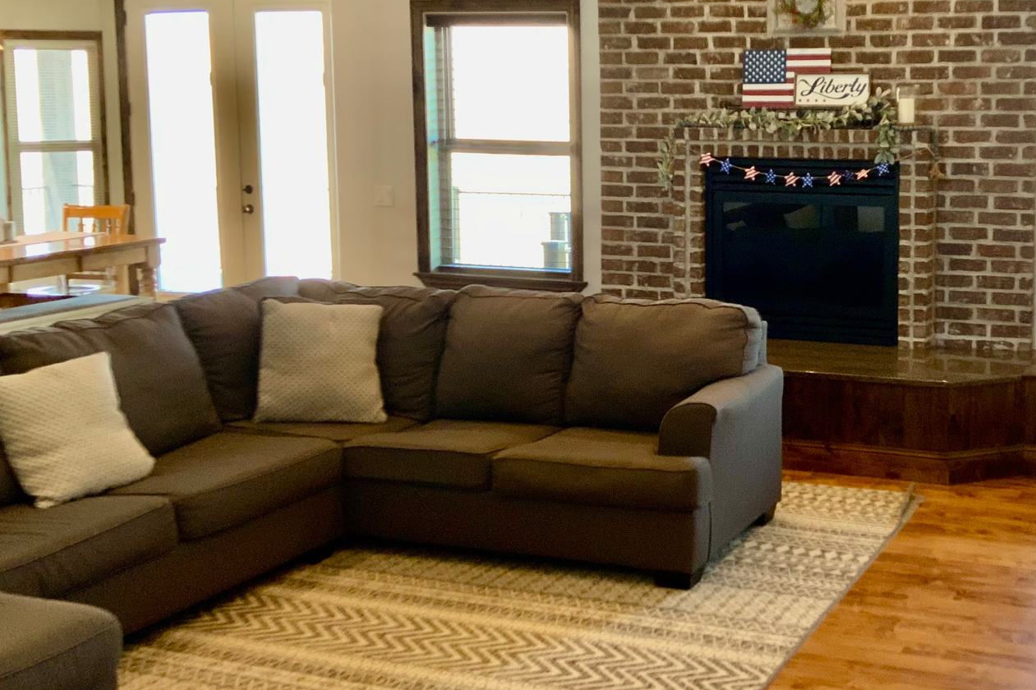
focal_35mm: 49
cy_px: 264
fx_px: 1410
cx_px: 802
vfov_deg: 27.4
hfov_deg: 39.1
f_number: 1.8
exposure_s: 1/60
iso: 80
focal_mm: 3
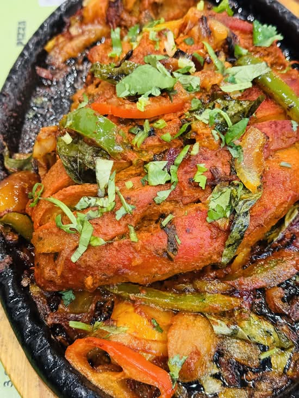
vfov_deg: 39.7
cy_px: 199
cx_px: 150
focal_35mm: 48
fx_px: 553
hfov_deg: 30.3
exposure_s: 1/33
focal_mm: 6.76
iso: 320
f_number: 1.78
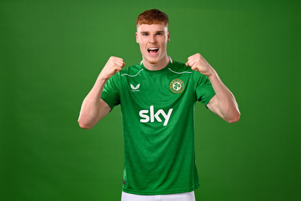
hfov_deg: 23.9
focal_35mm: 85
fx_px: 711
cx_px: 150
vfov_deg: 16.1
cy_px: 100
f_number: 5
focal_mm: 85
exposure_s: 1/250
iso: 250
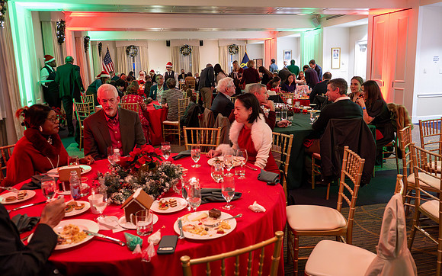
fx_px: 337
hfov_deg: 66.4
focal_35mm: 28
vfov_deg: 44.5
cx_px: 236
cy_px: 127
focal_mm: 17
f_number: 3.2
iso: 6400
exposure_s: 1/60
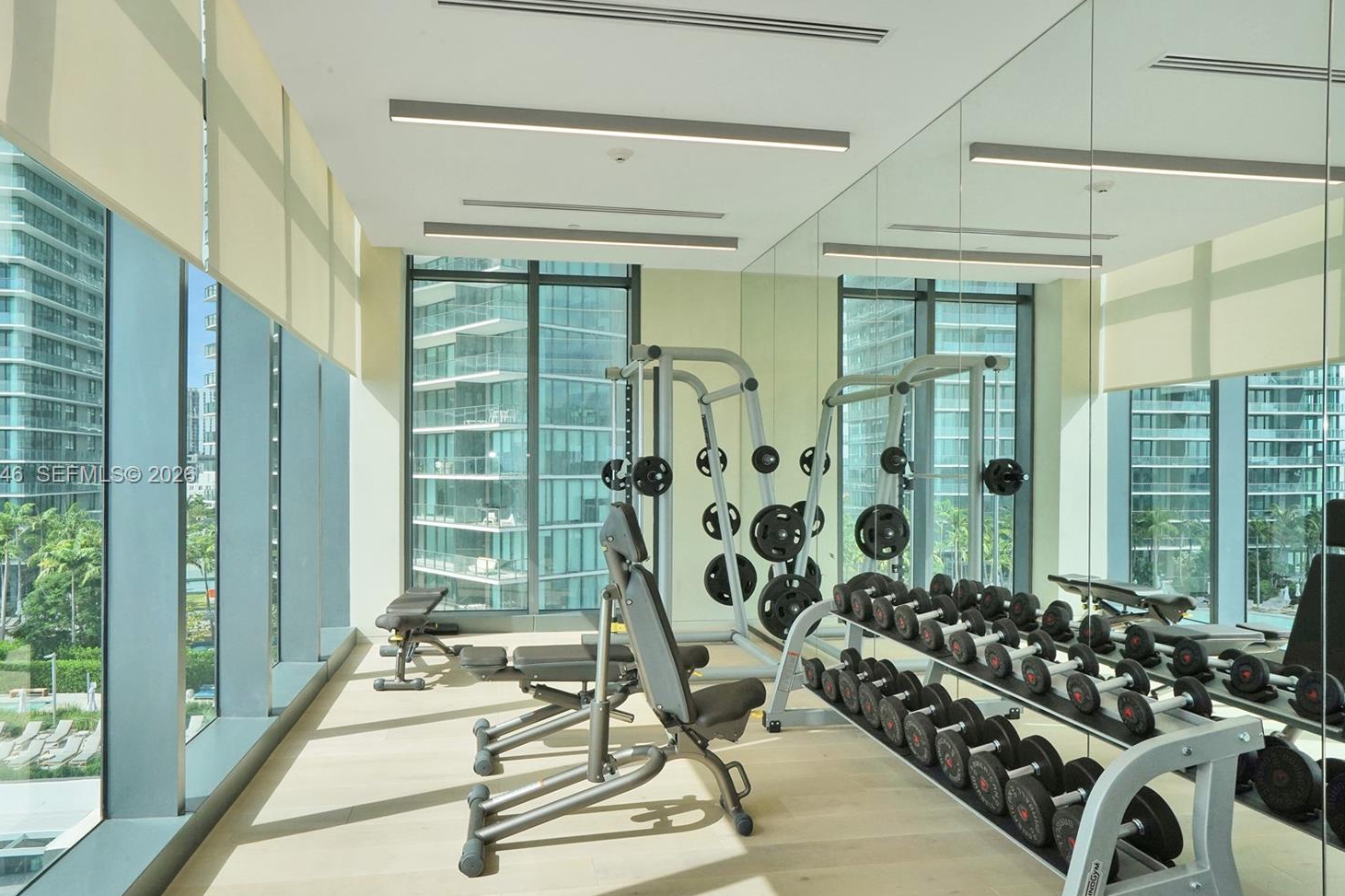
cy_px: 476
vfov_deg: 55.0
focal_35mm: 23
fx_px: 859
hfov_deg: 76.1
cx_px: 645
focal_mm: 21
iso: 500
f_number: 18
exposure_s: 1/200
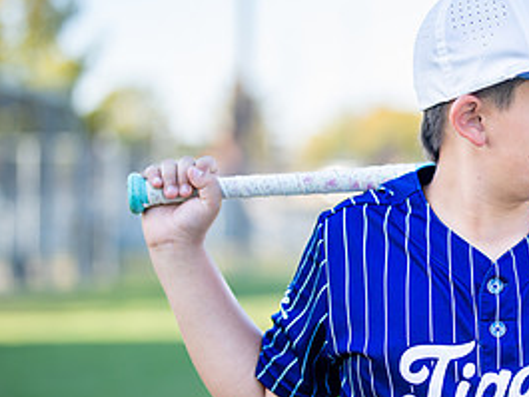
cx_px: 576
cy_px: 231
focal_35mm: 123
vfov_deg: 12.1
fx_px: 1881
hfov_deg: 15.6
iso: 100
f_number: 1.2
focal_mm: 50
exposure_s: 1/1250
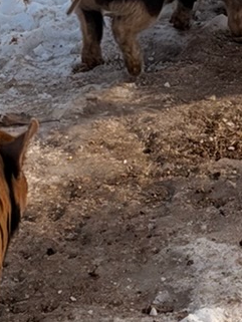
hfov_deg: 4.8
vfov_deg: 6.5
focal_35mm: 306
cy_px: 93
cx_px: 284
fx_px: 2850
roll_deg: +1.5
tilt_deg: -25.5
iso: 64
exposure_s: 1/2976
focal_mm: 6.76
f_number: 1.78
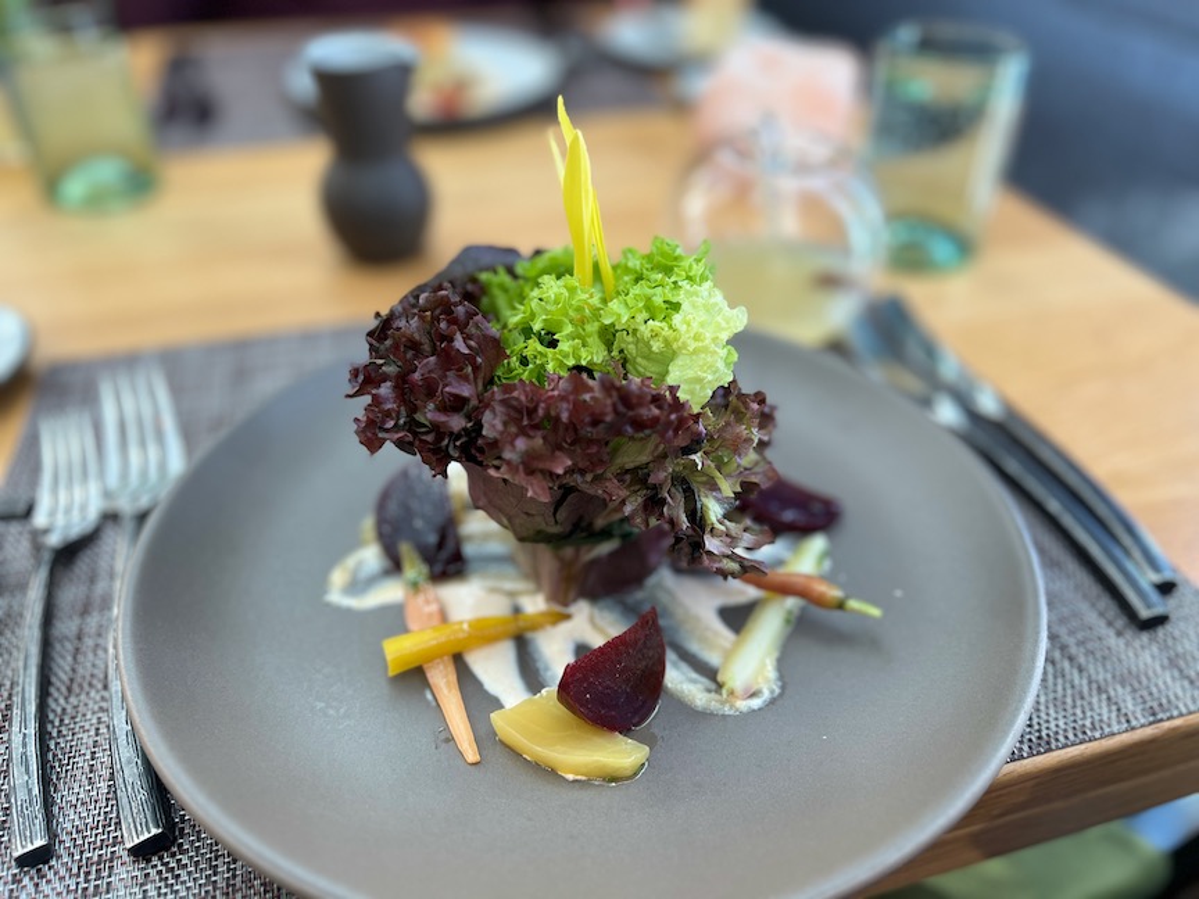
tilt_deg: -37.3
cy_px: 450
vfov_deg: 53.1
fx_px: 901
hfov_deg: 67.3
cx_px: 600
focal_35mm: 26
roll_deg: +0.5
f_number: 1.5
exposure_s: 1/97
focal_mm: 5.7
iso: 64
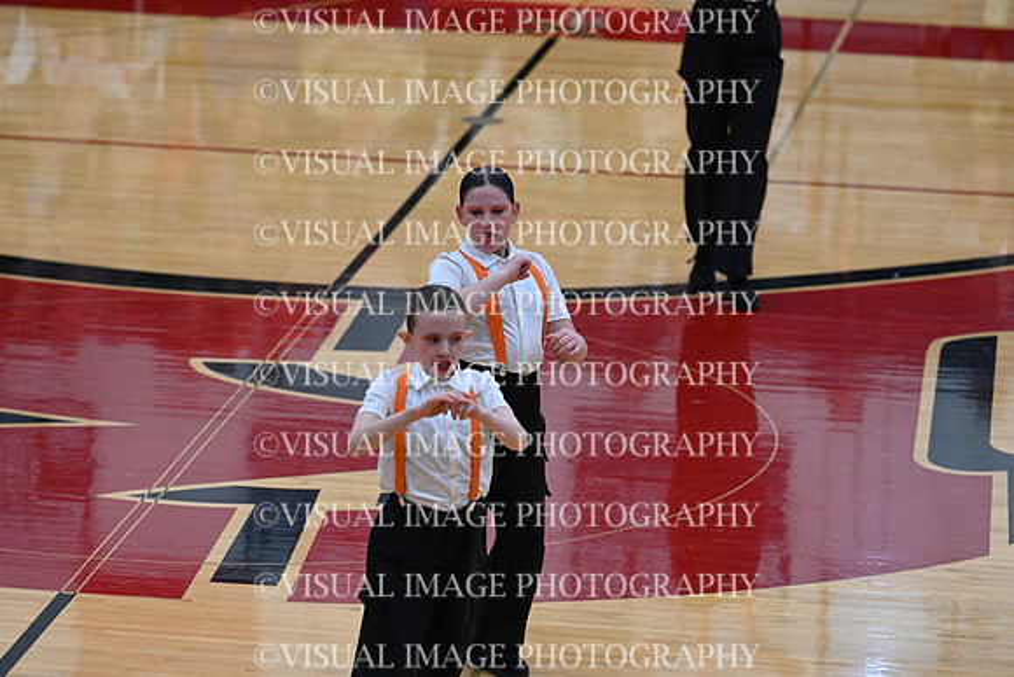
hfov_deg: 10.3
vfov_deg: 6.9
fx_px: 5634
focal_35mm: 200
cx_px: 507
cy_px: 338
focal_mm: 200
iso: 4000
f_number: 4
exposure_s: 1/400
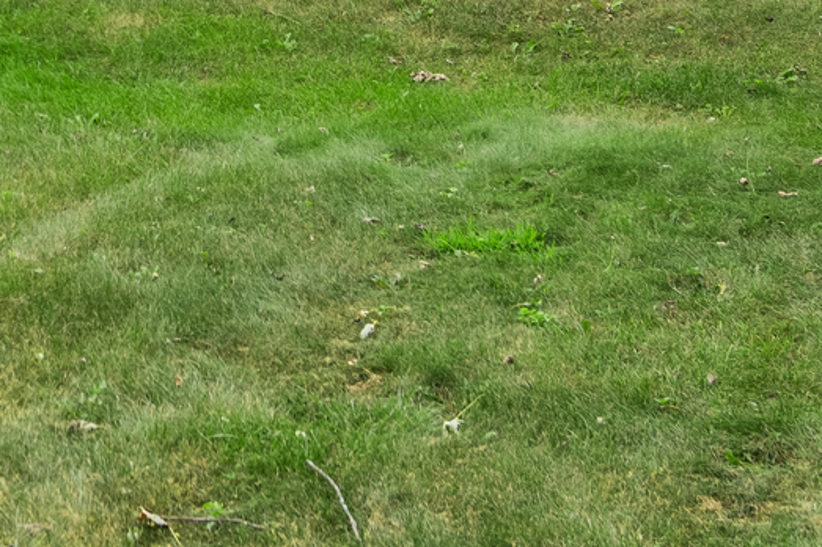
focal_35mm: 93
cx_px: -203
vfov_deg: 14.0
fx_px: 2122
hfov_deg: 20.3
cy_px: -211
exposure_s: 1/160
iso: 250
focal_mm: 20
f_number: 8
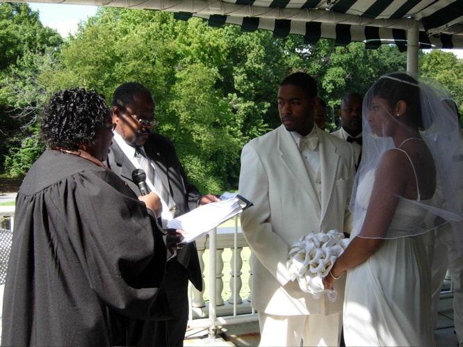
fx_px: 642
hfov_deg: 39.7
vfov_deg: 30.2
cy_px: 174
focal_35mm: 48
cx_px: 232
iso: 50
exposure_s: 1/235
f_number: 3.9
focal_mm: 10.1
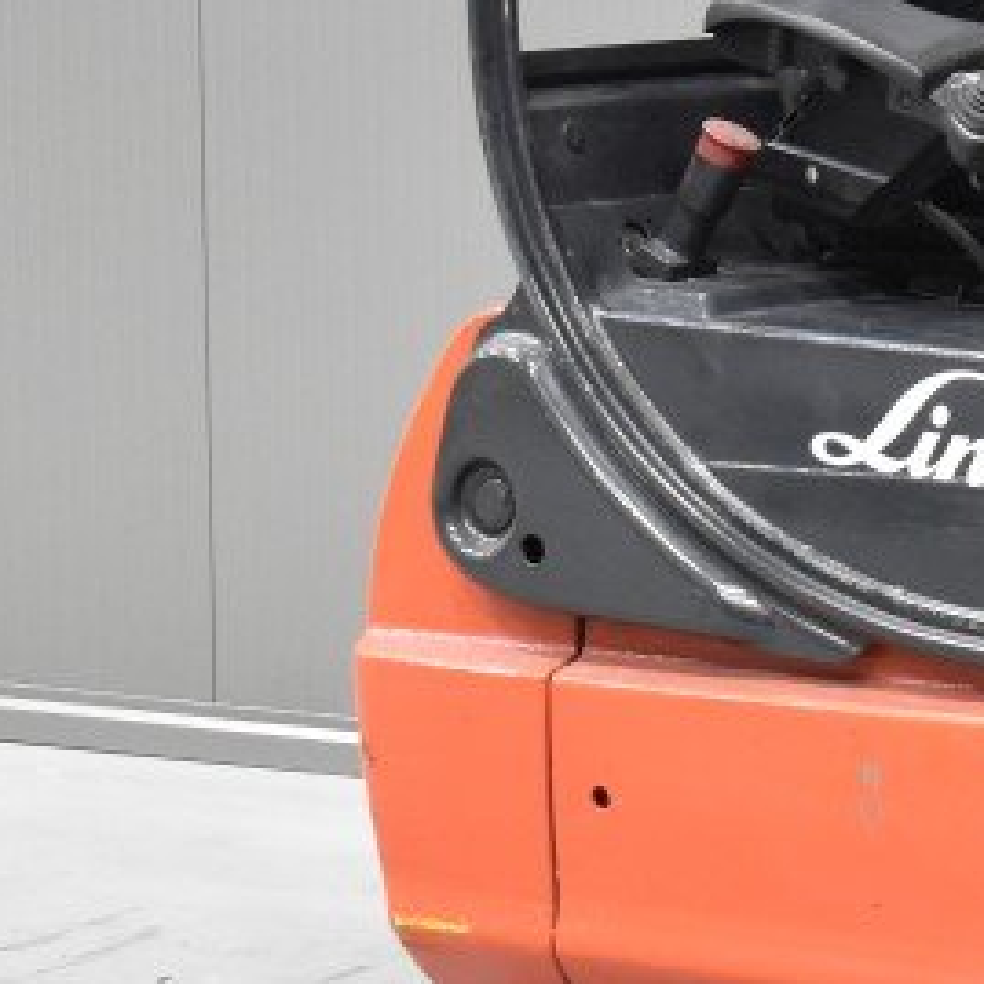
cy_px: -37
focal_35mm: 159
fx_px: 5114
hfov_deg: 10.6
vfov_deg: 10.9
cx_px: 1529
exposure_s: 1/25
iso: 1600
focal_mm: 28
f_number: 5.6
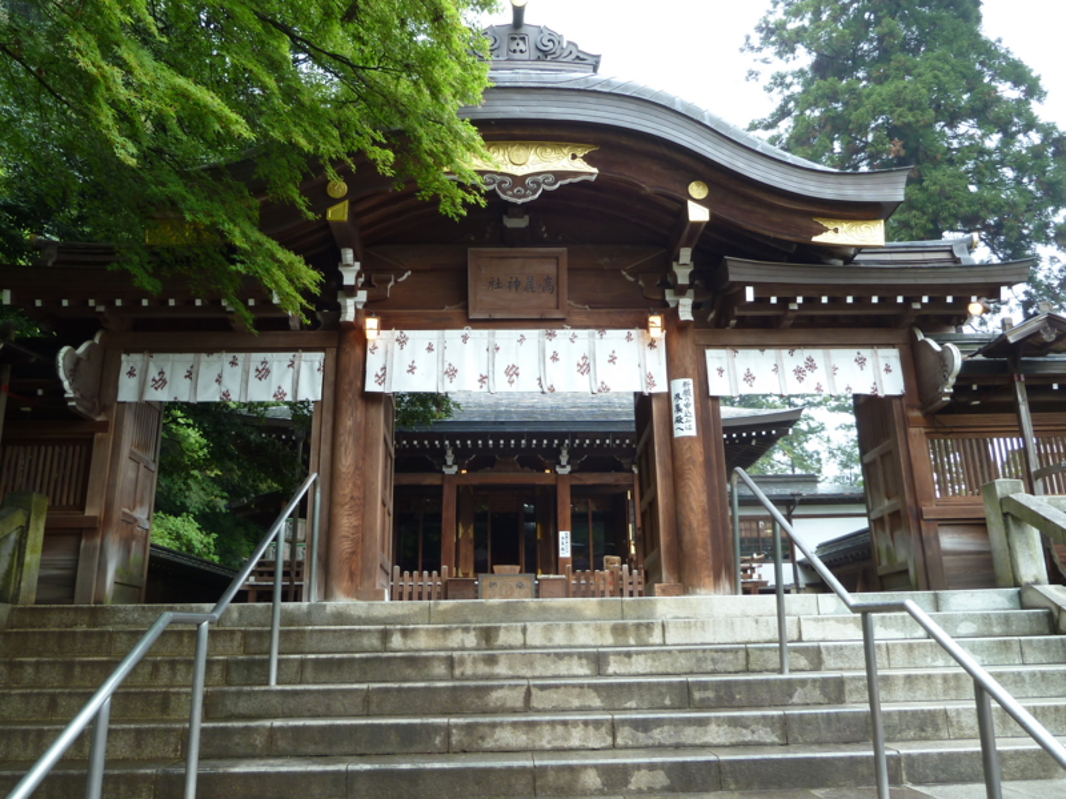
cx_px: 533
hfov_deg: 61.7
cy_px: 400
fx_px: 893
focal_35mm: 29
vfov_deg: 48.2
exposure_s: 1/40
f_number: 3.4
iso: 80
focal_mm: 4.7
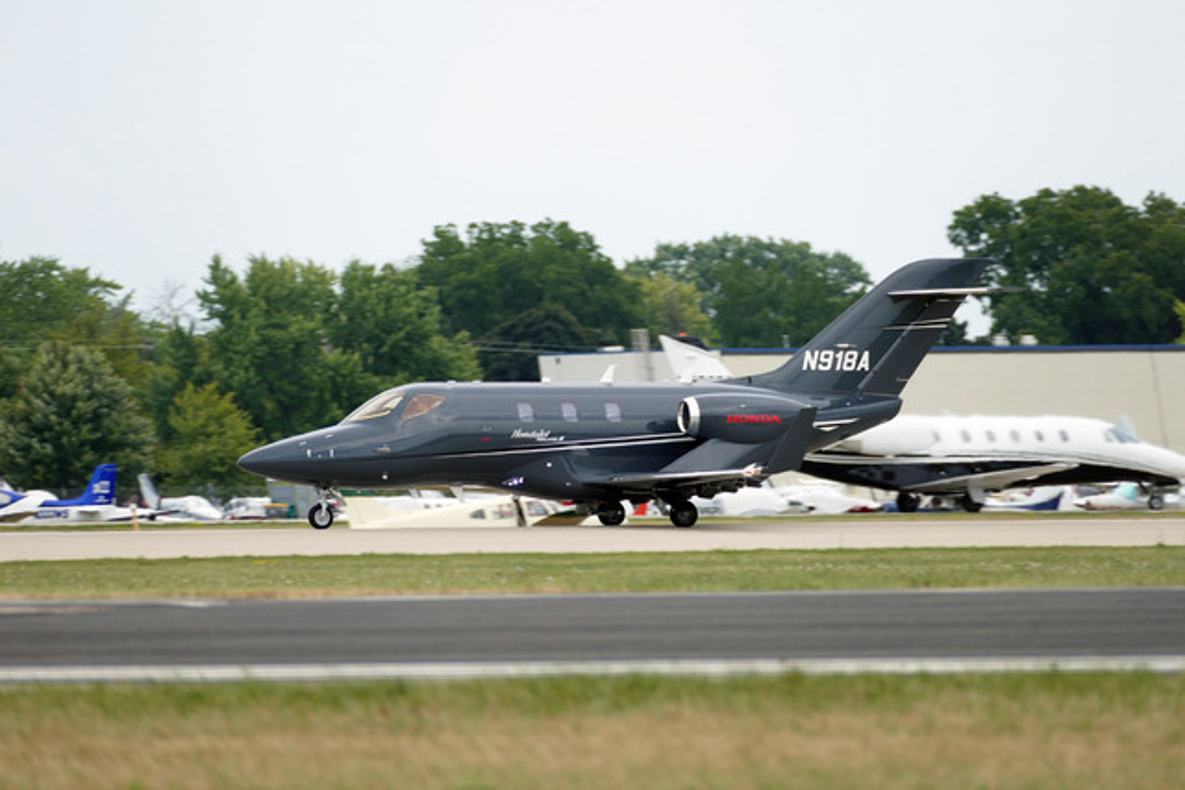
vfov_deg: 3.4
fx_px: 13169
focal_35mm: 400
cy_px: 395
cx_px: 592
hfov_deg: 5.2
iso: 125
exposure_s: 1/640
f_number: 4
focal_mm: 146
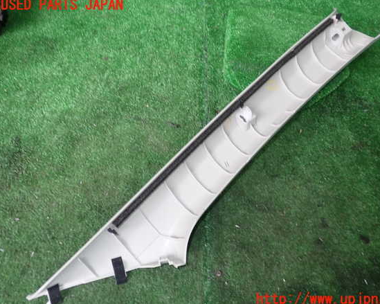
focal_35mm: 32
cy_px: 152
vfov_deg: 45.8
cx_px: 205
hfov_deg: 55.6
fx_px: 360
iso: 200
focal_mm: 5.4
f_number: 2.3
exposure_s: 1/30
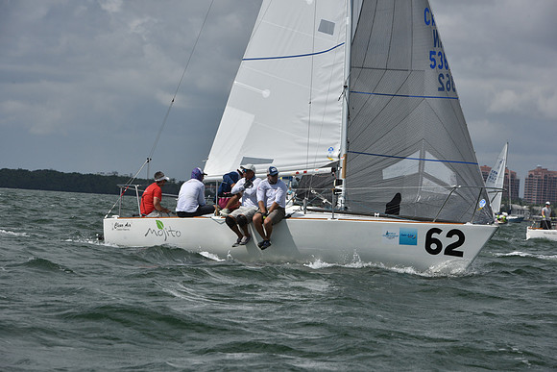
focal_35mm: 165
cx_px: 278
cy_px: 186
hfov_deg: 12.4
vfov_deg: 8.3
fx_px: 2553
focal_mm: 165
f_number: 11
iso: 250
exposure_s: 1/1250
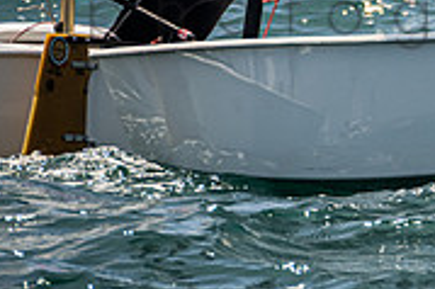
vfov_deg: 1.4
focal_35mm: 986
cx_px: 767
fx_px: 11903
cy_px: -239
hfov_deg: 2.1
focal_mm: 250
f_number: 8
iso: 250
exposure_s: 1/800
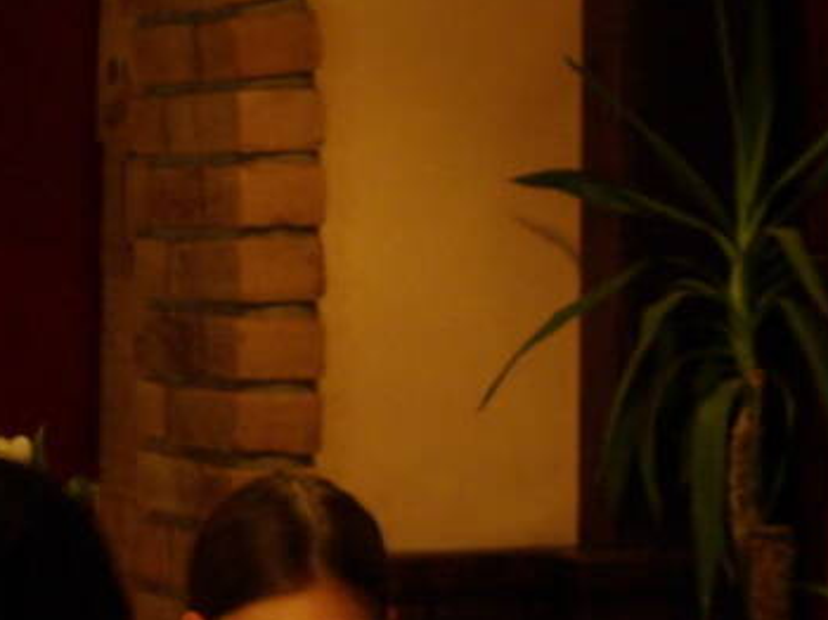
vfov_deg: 8.8
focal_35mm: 169
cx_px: -90
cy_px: 212
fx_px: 4040
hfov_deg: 11.5
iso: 400
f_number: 4
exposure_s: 1/1.43
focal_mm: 20
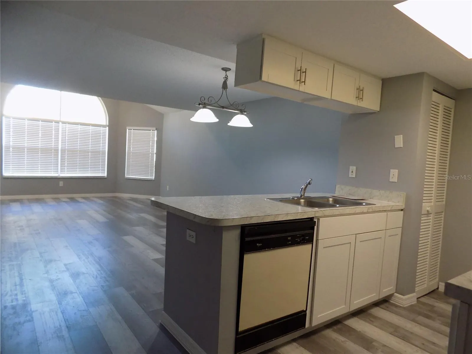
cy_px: 177
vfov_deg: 58.9
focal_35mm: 23
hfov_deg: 73.9
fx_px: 314
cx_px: 236
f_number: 3.1
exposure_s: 1/30
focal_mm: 4
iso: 250
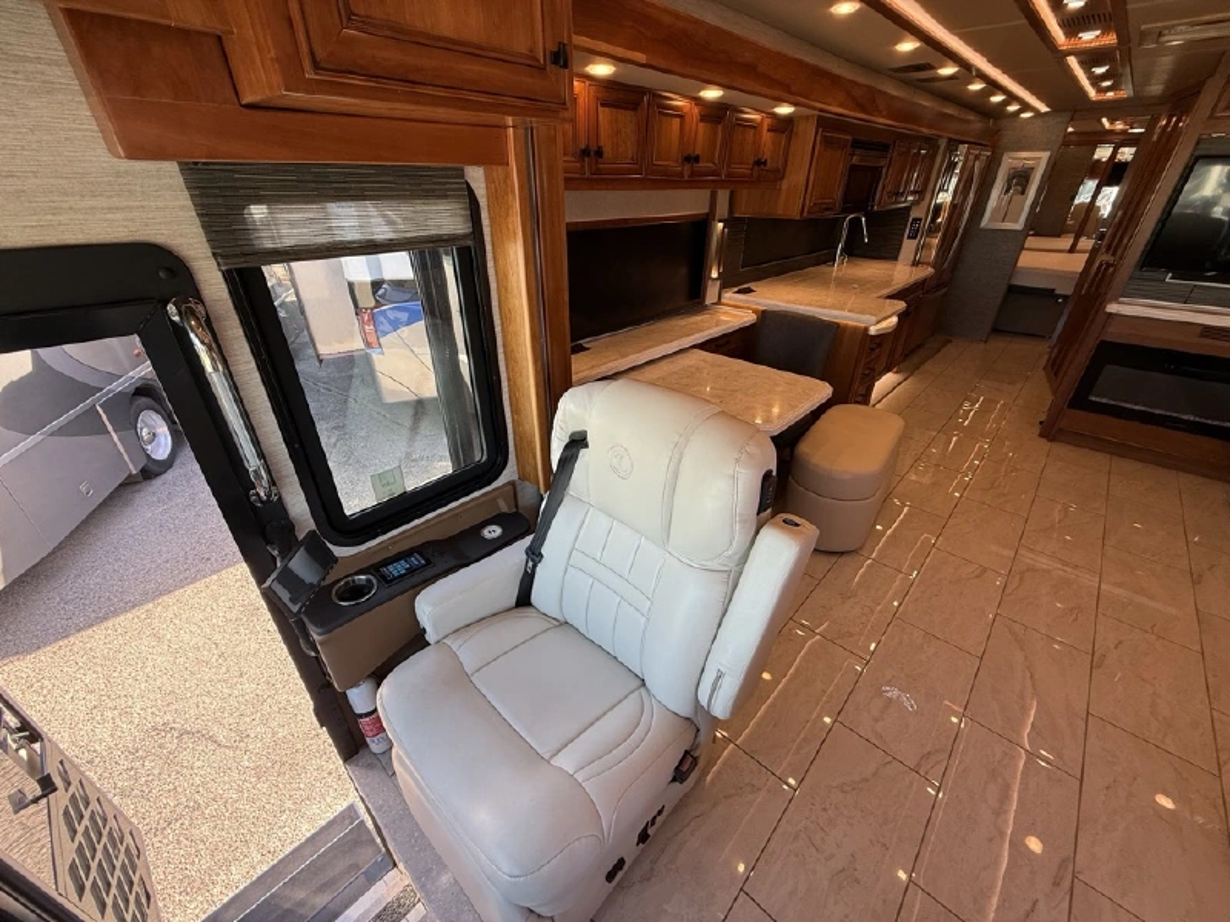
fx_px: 497
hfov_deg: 102.1
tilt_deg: -28.7
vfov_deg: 85.7
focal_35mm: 14
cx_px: 615
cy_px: 461
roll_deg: -0.6
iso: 64
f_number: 2.2
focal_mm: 2.22
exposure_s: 1/99
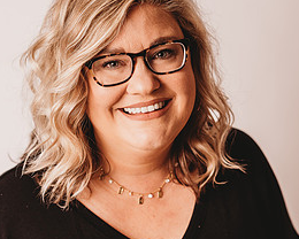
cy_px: 137
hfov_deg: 14.0
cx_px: 130
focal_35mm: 138
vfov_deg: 11.2
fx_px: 1221
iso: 100
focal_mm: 85
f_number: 2.5
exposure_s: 1/160
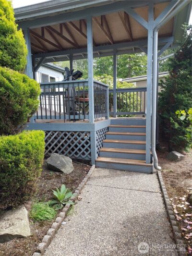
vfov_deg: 71.6
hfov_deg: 56.8
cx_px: 96
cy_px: 128
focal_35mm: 24
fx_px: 177
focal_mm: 4.6
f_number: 1.8
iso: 40
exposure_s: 1/187
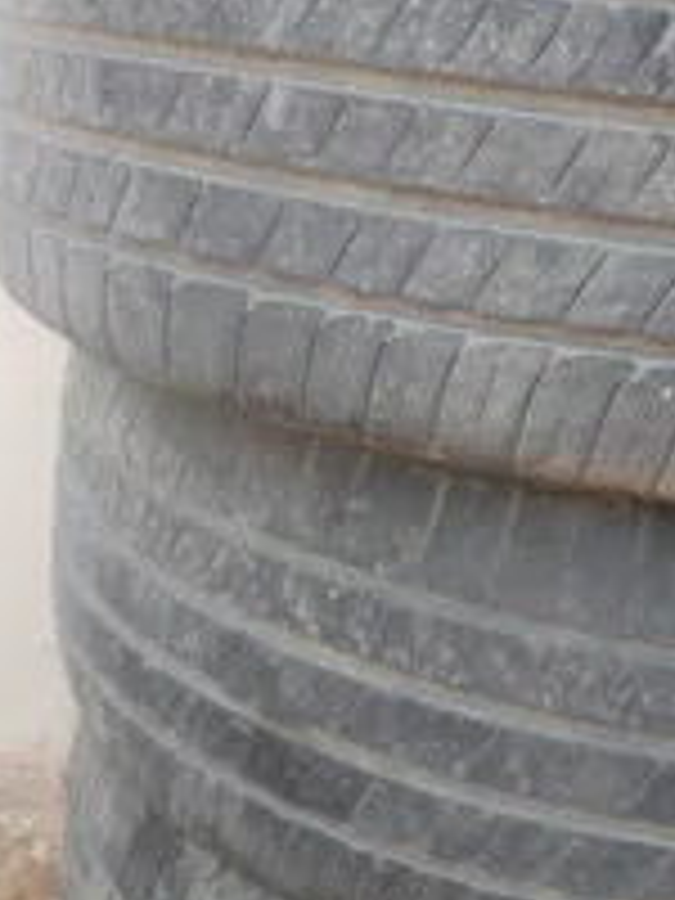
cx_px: 418
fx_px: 1352
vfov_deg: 36.7
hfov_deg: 27.9
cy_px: 382
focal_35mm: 52
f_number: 1.8
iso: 146
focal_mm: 4.75
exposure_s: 1/100
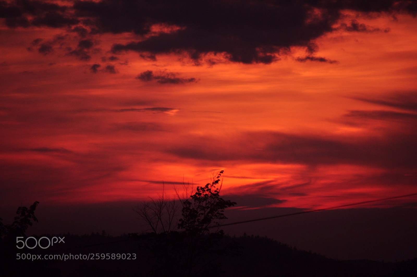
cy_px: 138
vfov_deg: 4.6
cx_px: 208
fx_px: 3471
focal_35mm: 300
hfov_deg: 6.9
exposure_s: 1/500
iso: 280
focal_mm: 200
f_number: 5.6
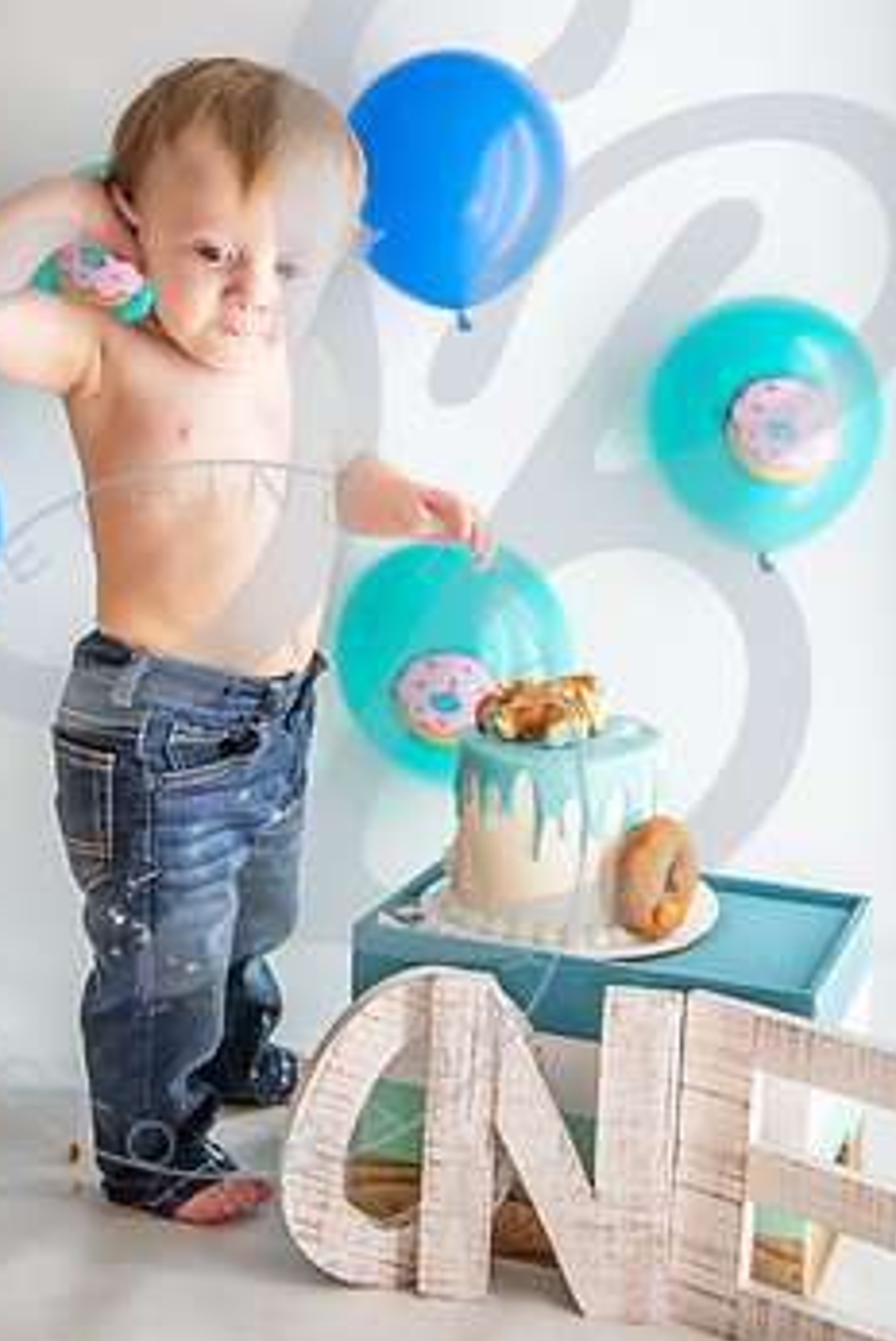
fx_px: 2124
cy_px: 526
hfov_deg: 23.8
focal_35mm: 57
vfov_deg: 34.9
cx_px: 402
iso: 320
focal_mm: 44
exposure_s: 1/200
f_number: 2.8
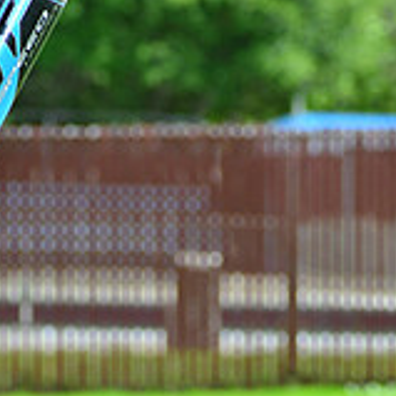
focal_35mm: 342
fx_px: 4426
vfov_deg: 5.1
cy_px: 595
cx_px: 49
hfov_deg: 5.1
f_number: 8
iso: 200
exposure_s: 1/200
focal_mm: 110
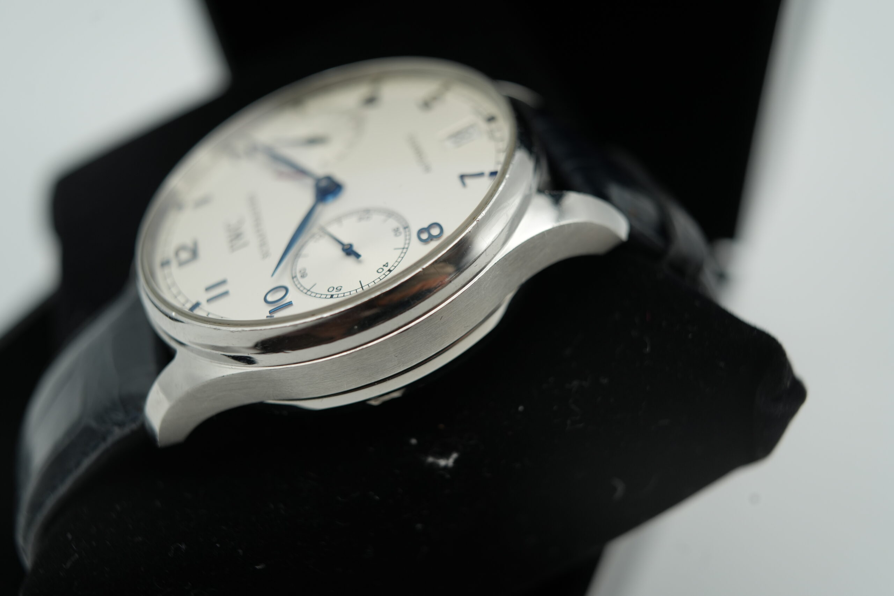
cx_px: 447
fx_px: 869
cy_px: 298
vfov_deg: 37.9
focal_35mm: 35
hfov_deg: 54.4
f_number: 5
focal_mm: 35
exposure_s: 1/250
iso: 400
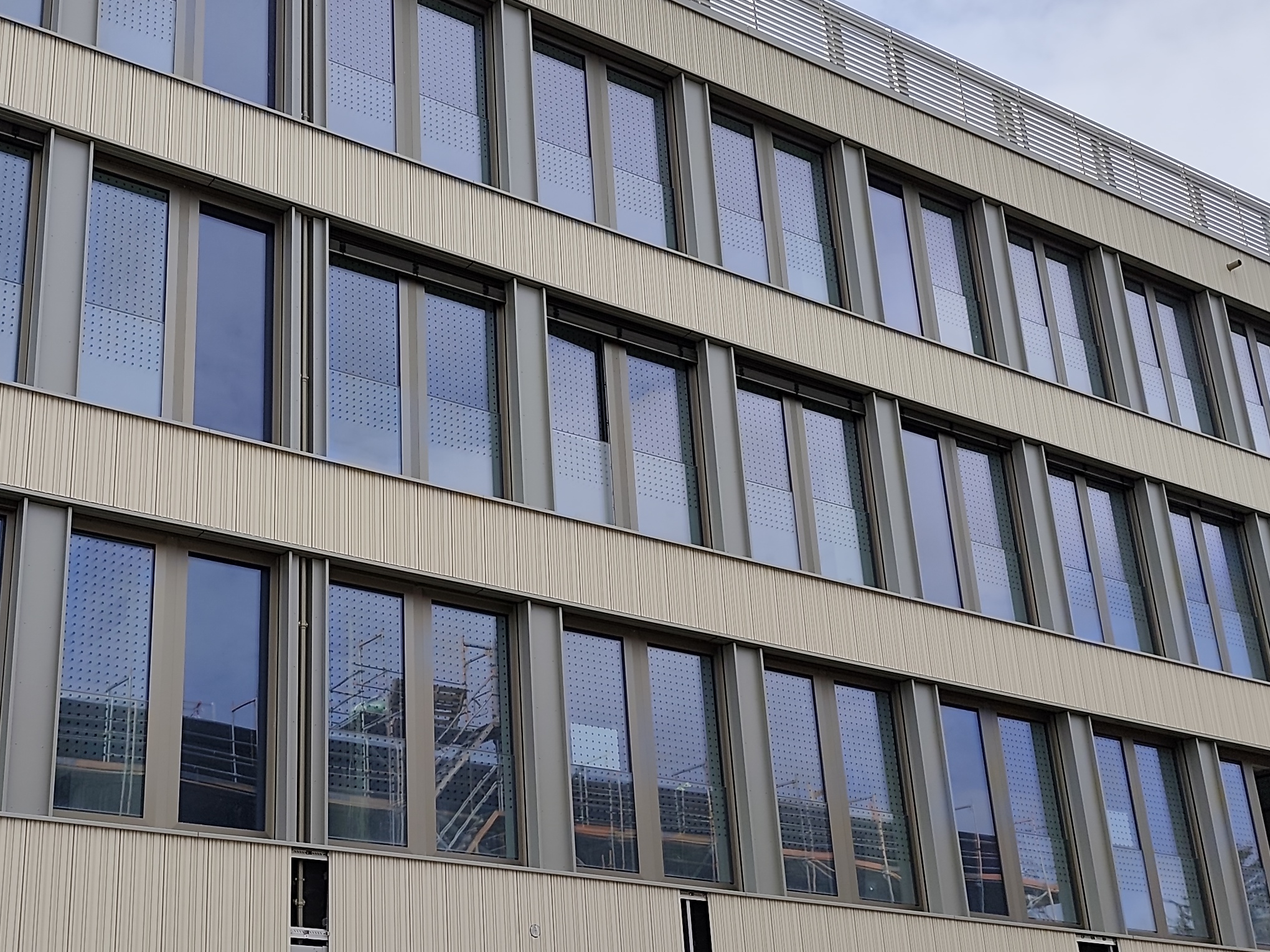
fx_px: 1688
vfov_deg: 31.5
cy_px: 522
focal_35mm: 46
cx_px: 454
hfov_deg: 40.9
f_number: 1.65
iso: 50
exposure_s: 1/1089
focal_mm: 6.19
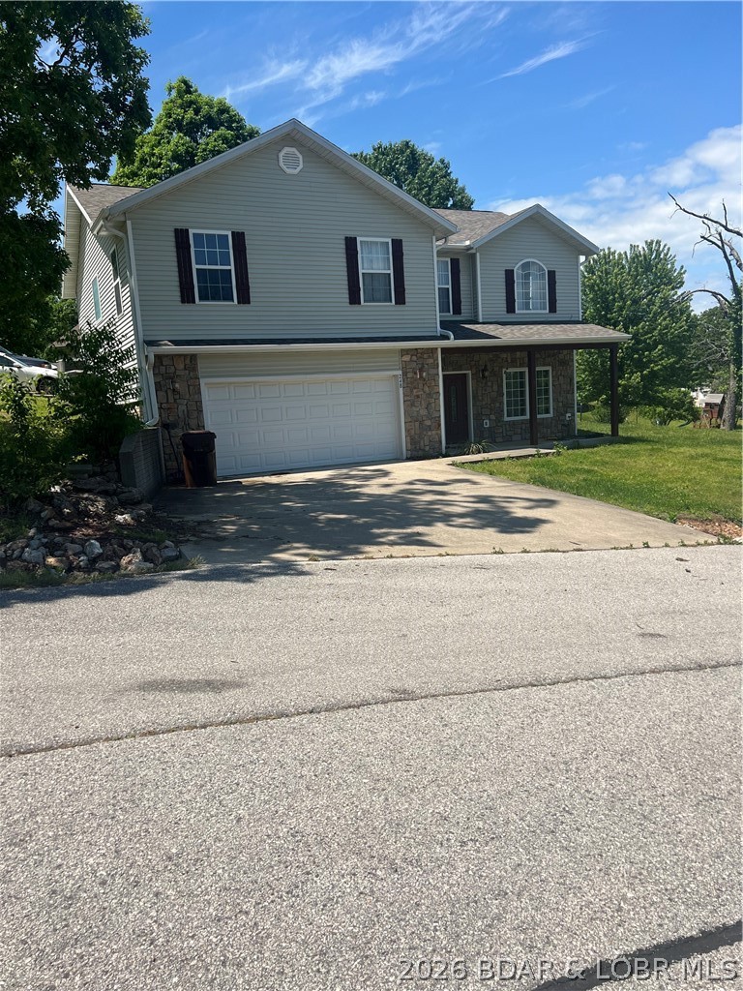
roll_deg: +4.6
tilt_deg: -7.5
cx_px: 372
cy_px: 496
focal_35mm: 26
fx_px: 744
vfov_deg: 67.3
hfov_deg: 53.1
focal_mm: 5.7
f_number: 1.5
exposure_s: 1/4831
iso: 50
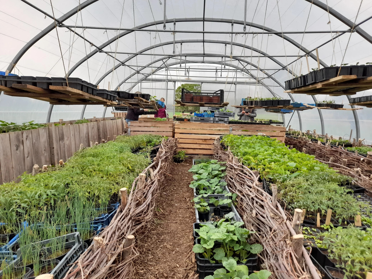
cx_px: 186
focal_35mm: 25
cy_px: 140
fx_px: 269
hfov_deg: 69.4
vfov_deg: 54.9
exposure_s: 1/138
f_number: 2
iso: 20
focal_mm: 4.6
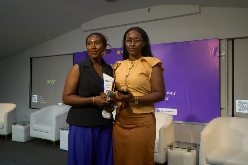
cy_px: 82
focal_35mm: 30
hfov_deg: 61.9
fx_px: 207
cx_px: 124
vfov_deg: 43.6
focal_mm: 20
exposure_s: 1/125
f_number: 5
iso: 800
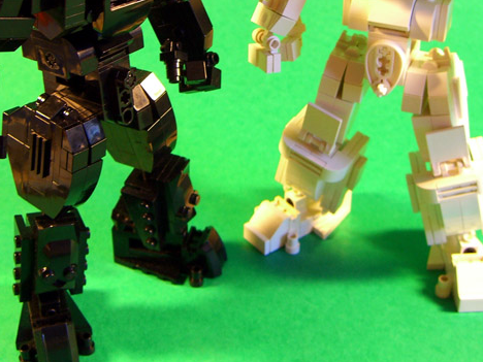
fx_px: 907
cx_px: 236
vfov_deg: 22.3
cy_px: 75
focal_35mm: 65
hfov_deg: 29.8
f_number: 2.8
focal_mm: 7.9
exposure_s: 1/20
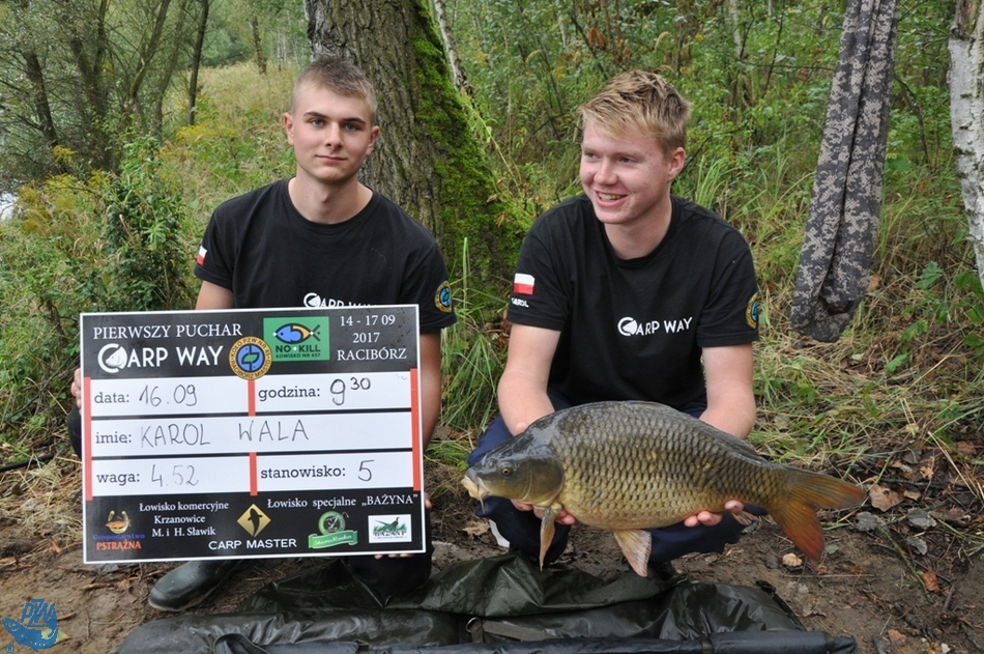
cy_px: 327
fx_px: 860
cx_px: 492
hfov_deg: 59.5
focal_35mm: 32
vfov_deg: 41.6
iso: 800
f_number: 7.1
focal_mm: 21
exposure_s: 1/160
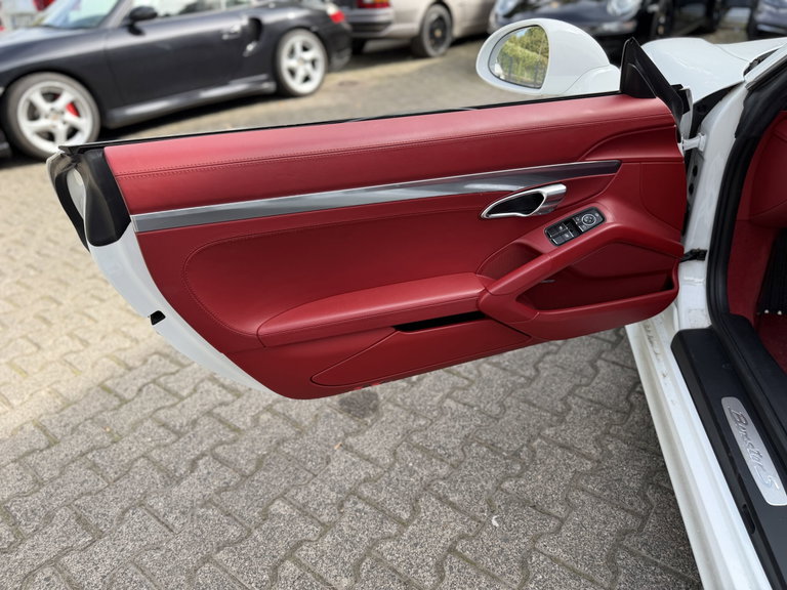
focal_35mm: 24
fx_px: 546
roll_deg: +2.0
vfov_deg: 56.8
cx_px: 394
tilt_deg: -30.4
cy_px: 295
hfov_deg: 71.6
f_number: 1.78
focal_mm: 6.76
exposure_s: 1/593
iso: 80
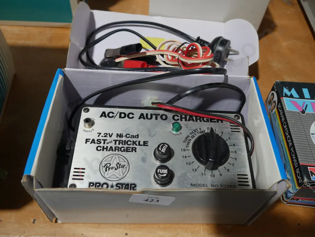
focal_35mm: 34
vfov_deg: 41.8
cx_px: 158
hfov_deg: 53.9
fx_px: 310
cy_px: 118
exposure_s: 1/60
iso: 200
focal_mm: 17
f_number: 4
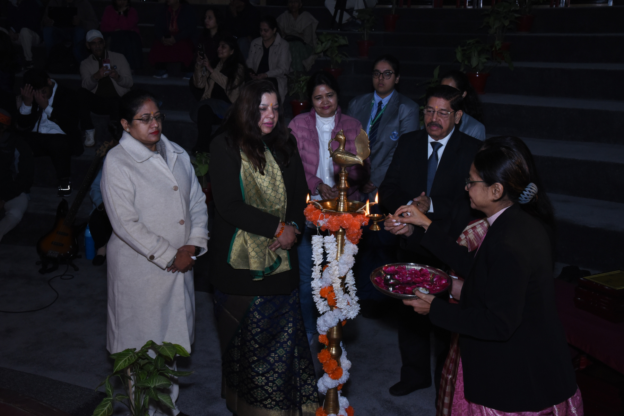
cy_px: 208
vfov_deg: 28.1
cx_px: 312
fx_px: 832
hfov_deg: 41.1
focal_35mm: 48
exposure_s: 1/200
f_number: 11
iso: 2500
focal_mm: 48
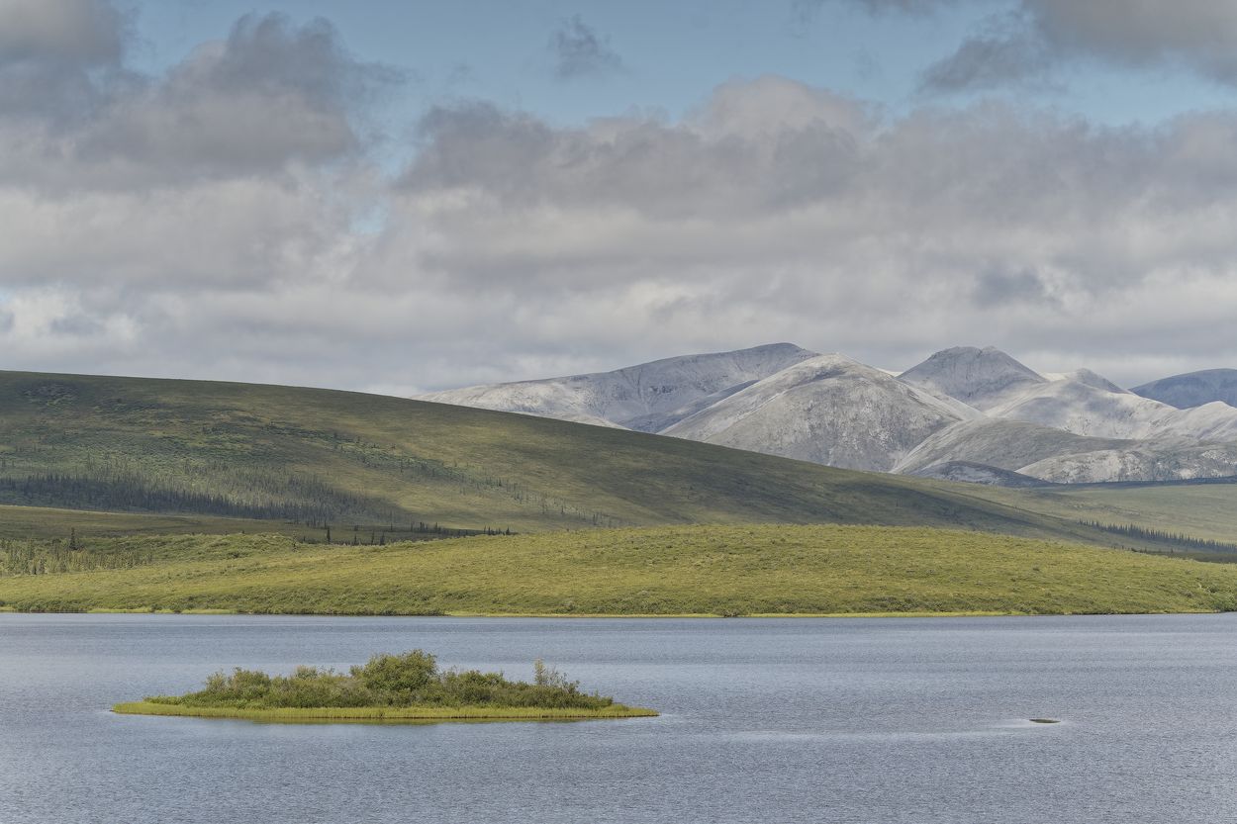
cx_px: 618
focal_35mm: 150
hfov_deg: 13.7
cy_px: 412
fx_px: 5153
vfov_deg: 9.1
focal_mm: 150
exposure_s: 1/250
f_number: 5.6
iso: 250
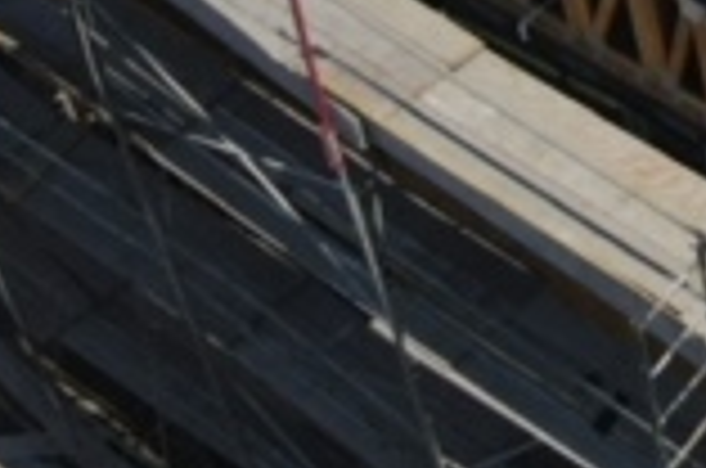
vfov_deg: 11.8
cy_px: -508
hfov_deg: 16.9
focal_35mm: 102
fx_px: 1996
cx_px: 1228
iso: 100
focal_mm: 4.5
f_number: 2.8
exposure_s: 1/2000
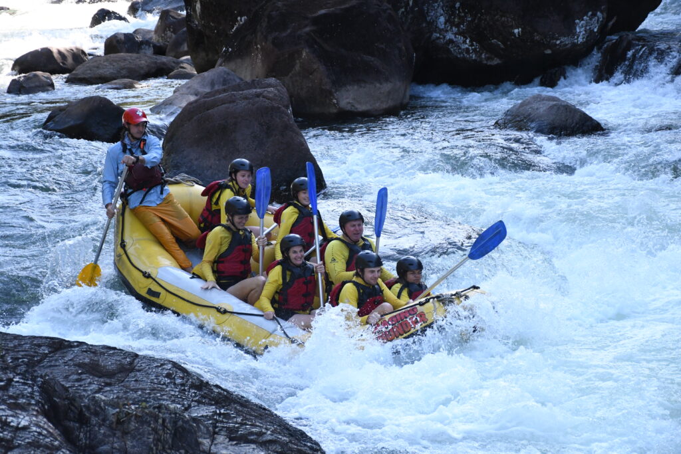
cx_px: 340
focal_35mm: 120
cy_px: 227
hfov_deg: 17.1
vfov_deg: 11.4
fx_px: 2270
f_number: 5.6
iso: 2000
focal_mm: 80
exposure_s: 1/1250
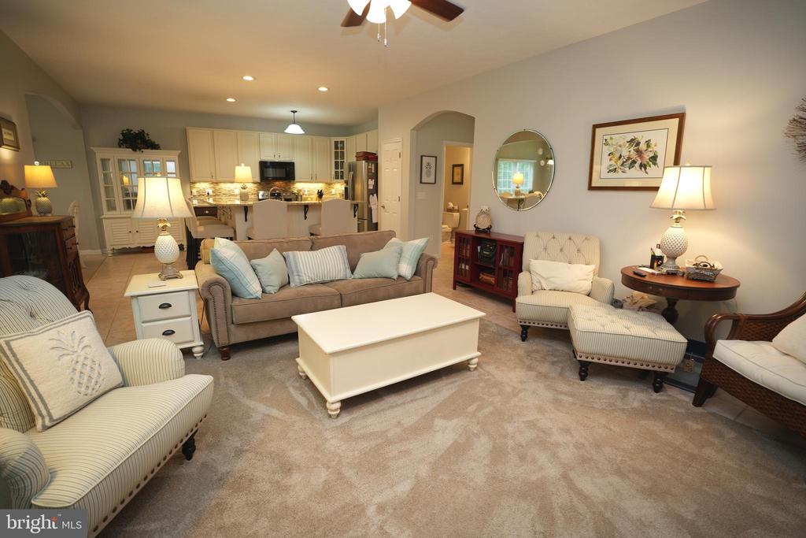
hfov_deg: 96.7
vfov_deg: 73.8
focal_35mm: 16
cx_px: 403
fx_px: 358
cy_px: 269
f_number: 2.8
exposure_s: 1/60
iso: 400
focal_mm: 16
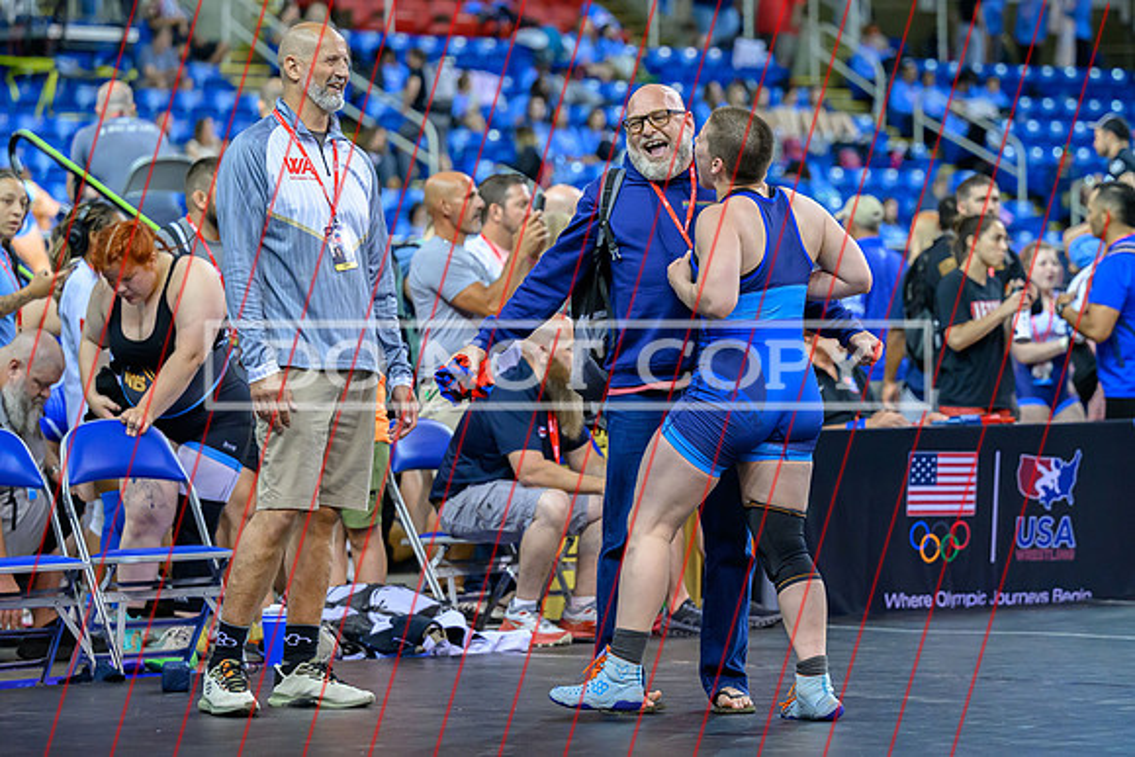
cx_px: 595
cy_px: 346
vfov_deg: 9.0
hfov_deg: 13.4
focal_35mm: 153
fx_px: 4836
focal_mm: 110
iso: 3600
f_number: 2.8
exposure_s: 1/800
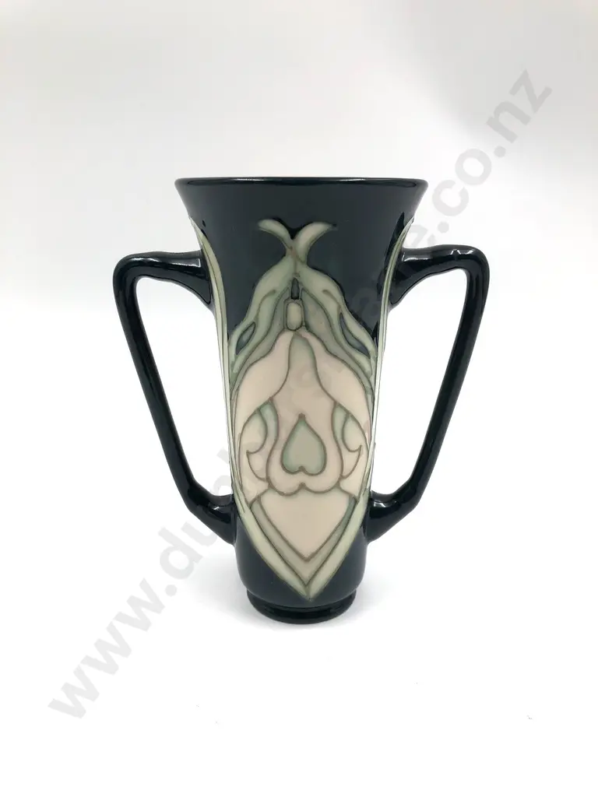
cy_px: 398
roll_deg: -0.1
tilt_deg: -16.1
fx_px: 645
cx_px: 299
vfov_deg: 63.4
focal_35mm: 28
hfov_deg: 49.7
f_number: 1.8
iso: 20
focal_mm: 3.99
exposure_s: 1/282
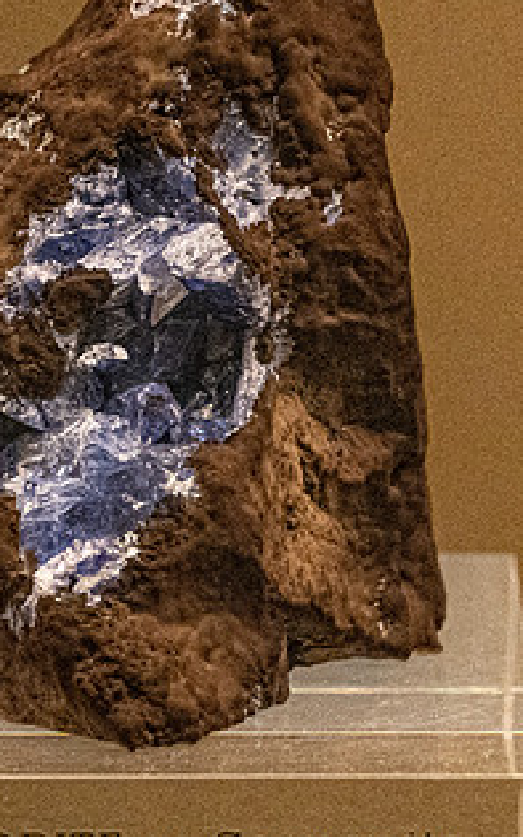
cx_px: 188
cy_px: 339
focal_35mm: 484
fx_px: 11033
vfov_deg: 4.3
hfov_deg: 2.7
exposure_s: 1/125
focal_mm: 205
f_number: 6.3
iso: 5000
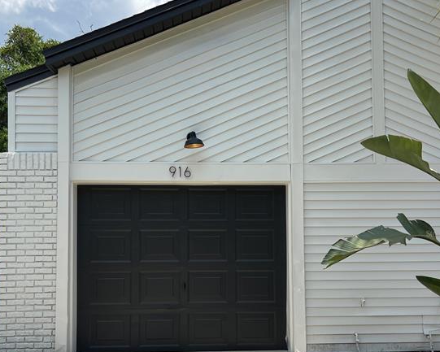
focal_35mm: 36
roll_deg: +1.0
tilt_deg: +3.2
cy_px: 233
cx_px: 229
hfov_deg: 50.3
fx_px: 469
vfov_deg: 40.7
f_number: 1.5
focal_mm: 5.7
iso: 50
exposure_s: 1/5076
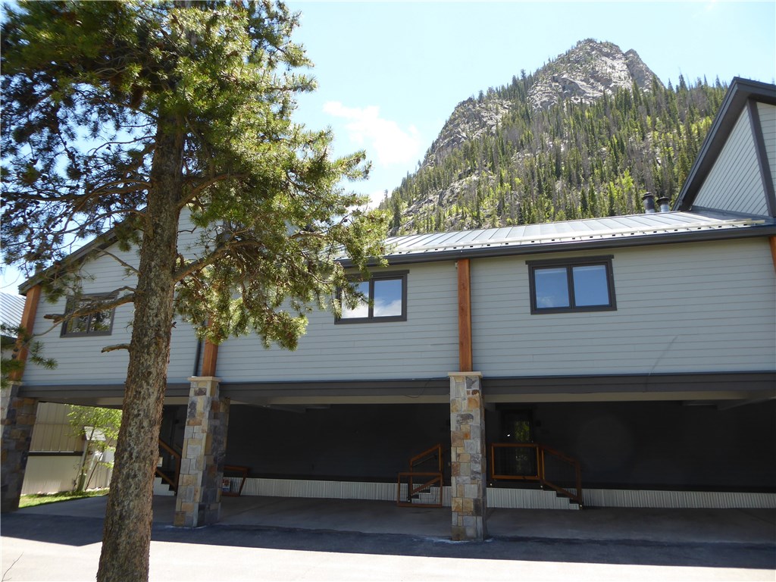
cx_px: 388
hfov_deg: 69.4
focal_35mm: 25
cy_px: 291
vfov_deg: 54.9
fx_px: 560
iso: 80
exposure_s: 1/250
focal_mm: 4.3
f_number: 3.3
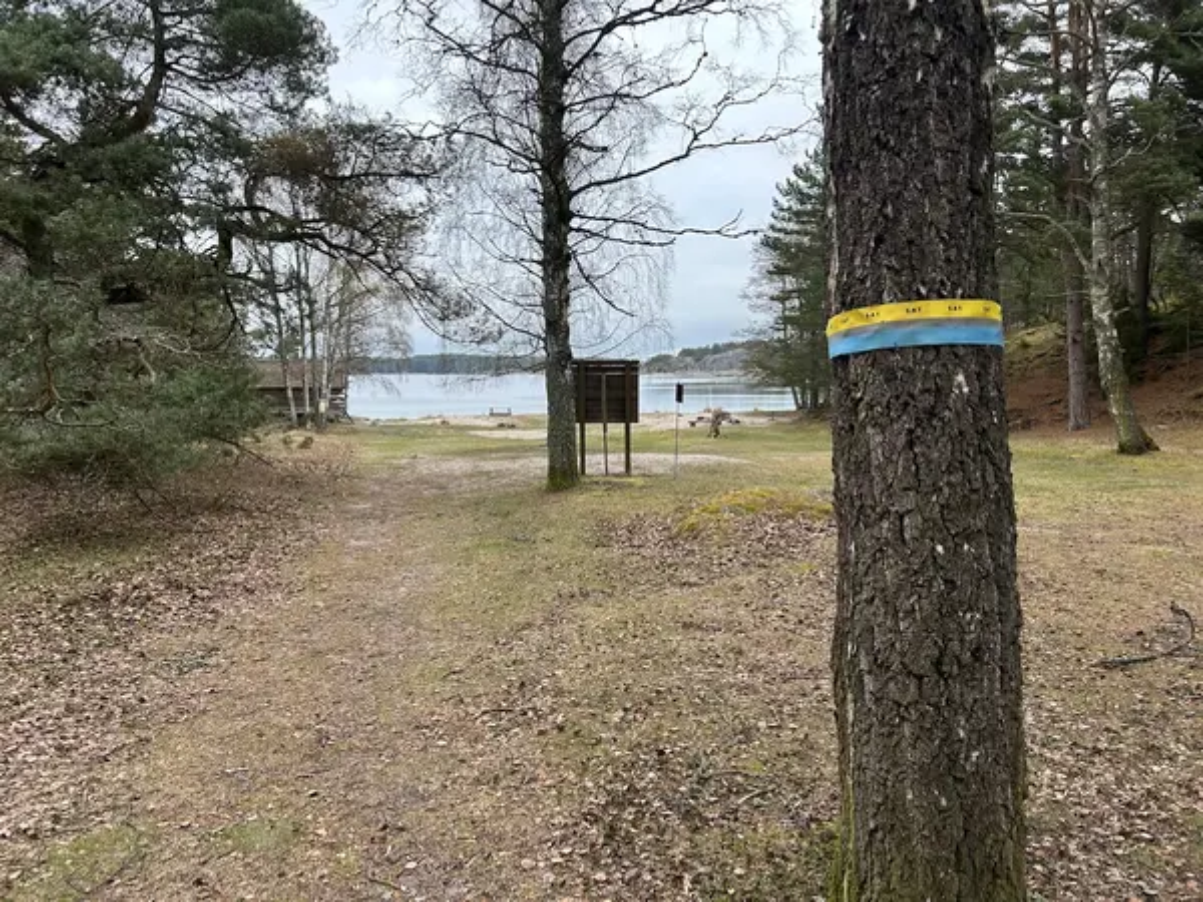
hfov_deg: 67.3
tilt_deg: -4.8
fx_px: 904
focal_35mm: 26
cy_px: 451
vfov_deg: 53.1
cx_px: 602
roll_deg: +2.6
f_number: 1.5
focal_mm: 5.7
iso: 50
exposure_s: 1/1344
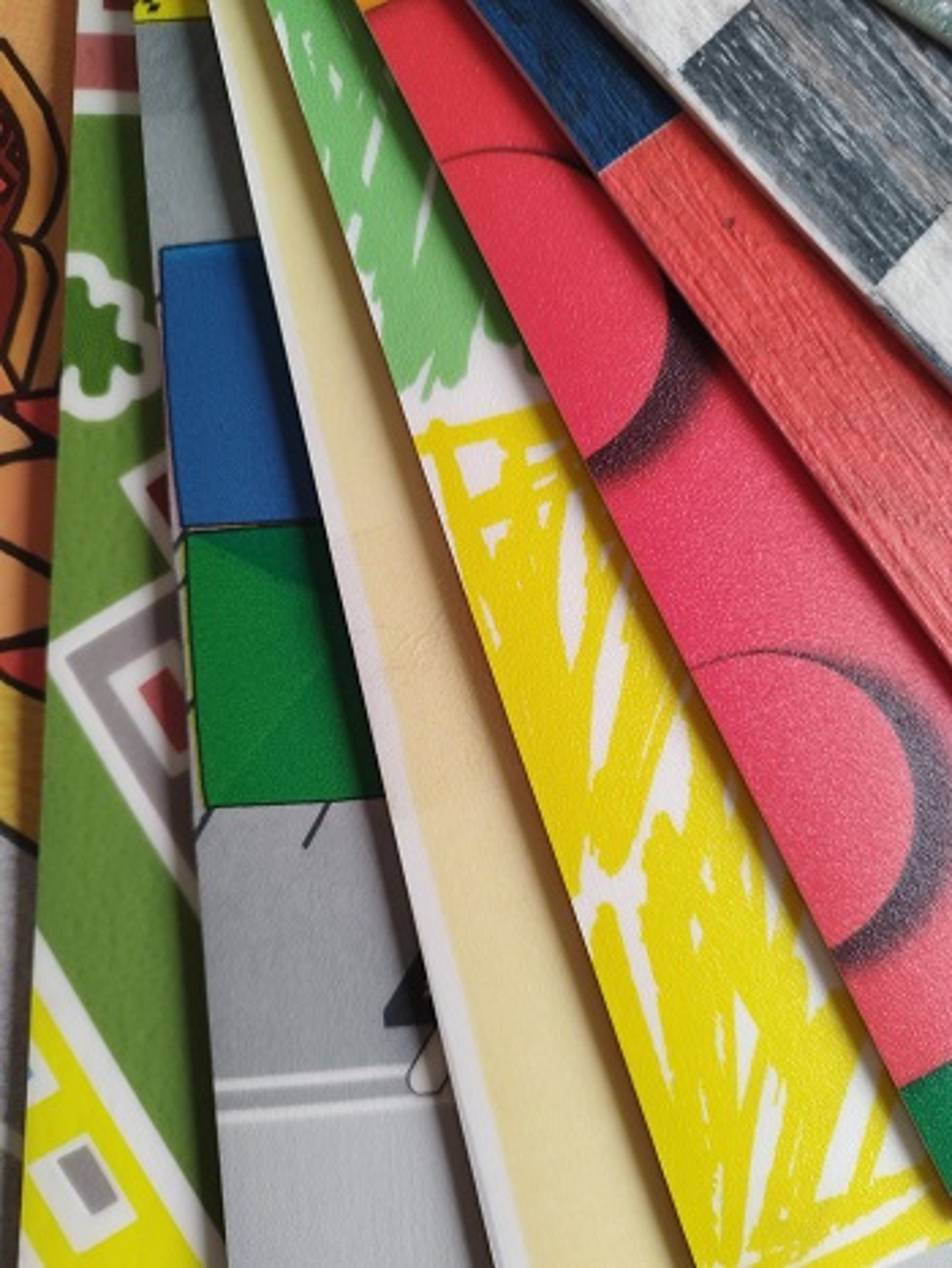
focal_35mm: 24
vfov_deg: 71.6
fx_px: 879
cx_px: 476
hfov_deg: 56.9
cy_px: 634
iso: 170
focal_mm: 5.89
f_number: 1.89
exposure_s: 1/50
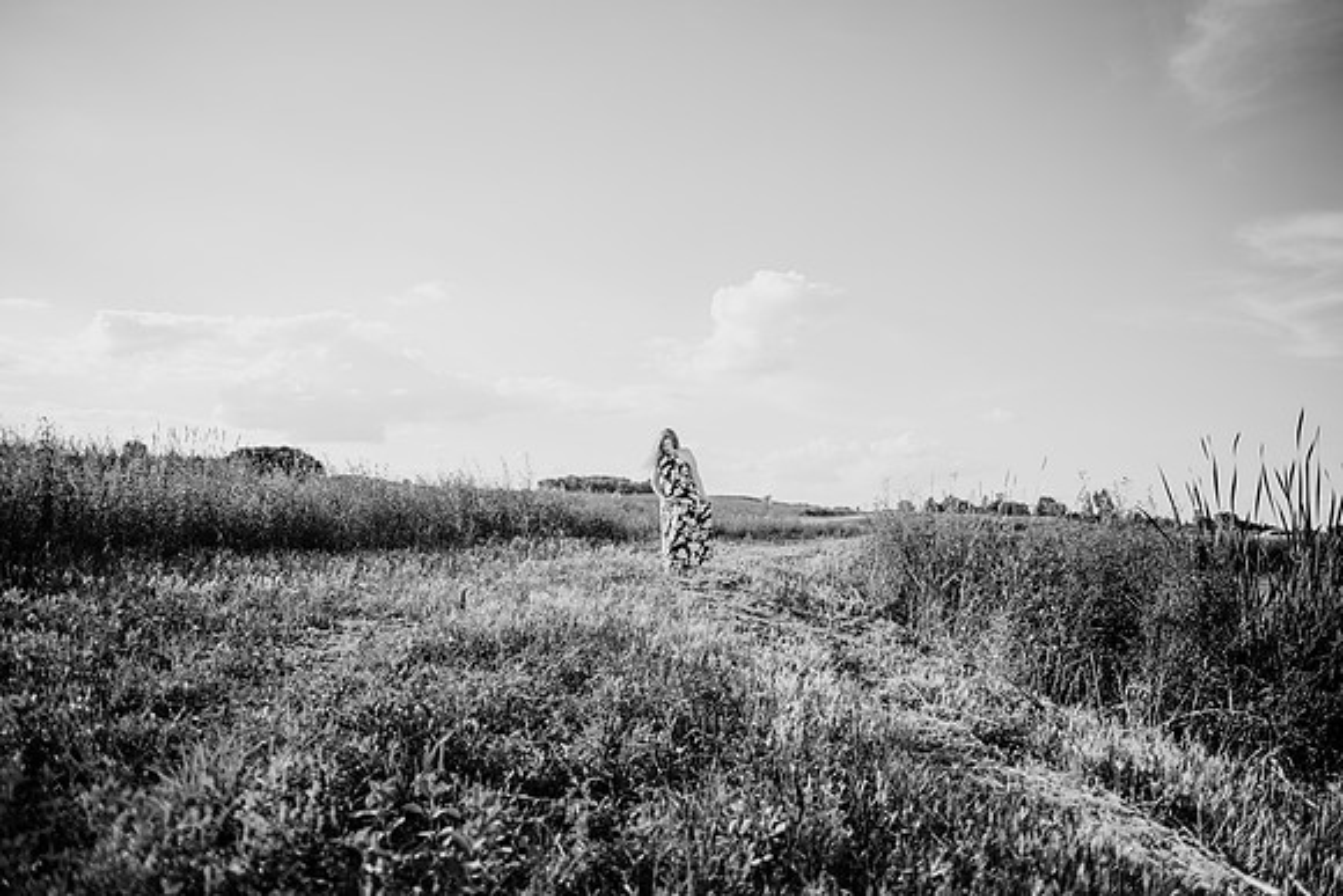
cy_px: 448
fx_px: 896
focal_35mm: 24
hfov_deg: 73.7
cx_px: 672
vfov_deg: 53.2
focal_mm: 24
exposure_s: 1/1600
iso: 100
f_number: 2.2
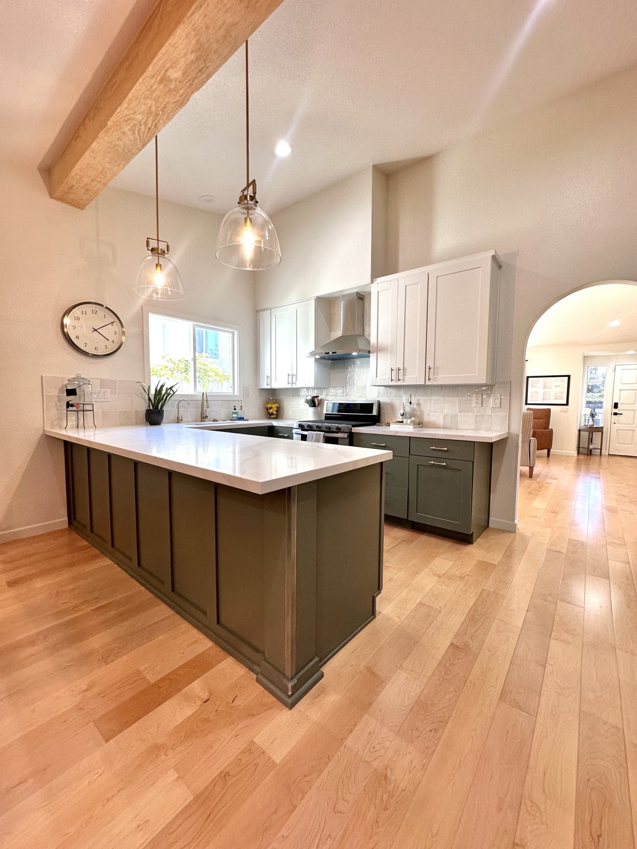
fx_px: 344
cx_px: 318
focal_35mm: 14
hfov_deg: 85.7
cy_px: 424
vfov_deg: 102.1
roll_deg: -0.6
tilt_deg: -4.5
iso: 160
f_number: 2.2
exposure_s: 1/120
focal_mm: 2.22
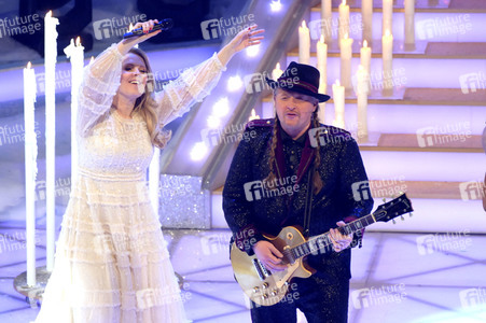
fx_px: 6745
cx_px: 243
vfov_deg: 2.7
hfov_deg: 4.1
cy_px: 162
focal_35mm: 500
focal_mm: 500
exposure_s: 1/400
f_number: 7.1
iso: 12800
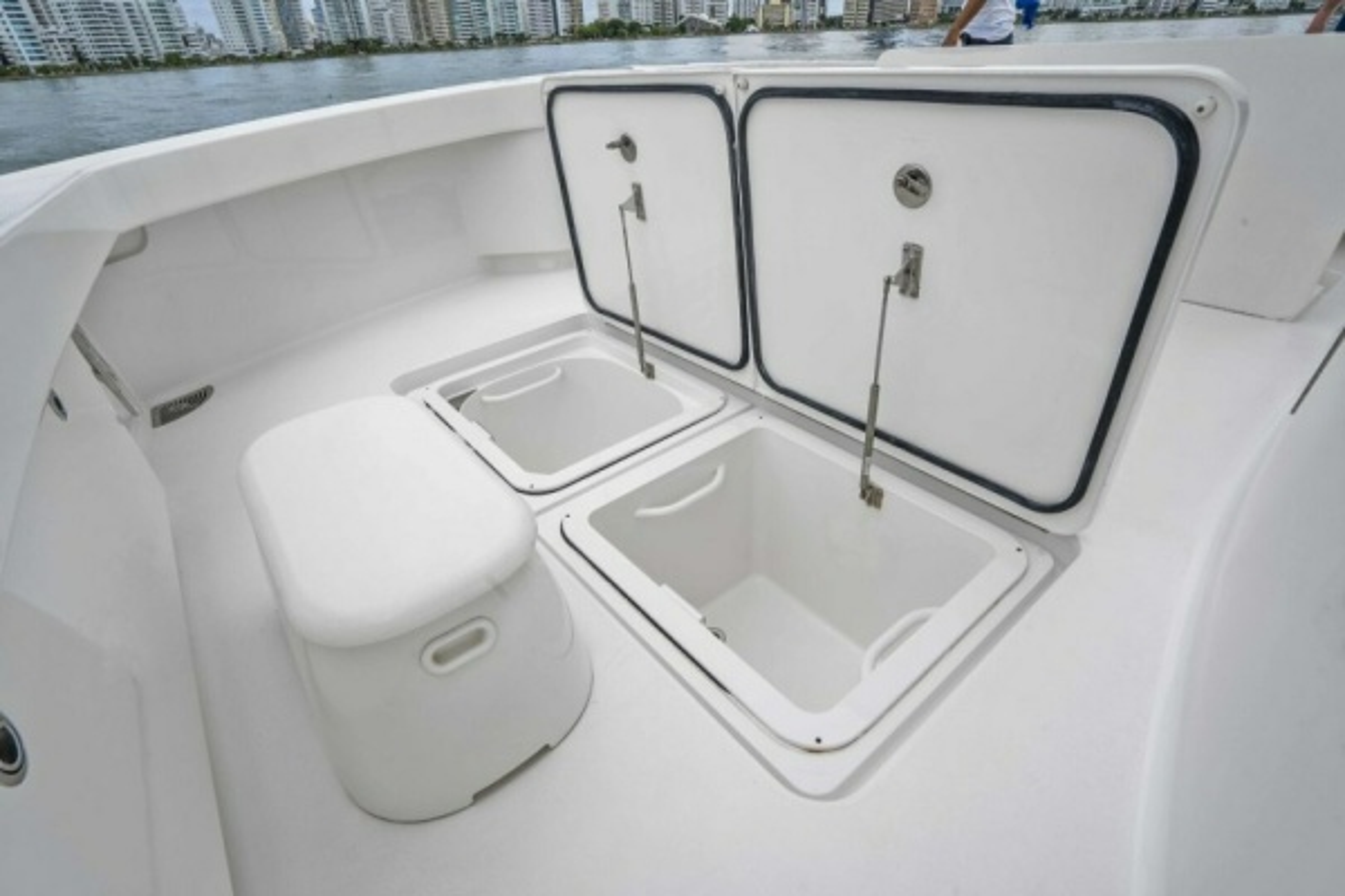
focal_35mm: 16
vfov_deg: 73.7
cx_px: 672
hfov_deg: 96.7
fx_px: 598
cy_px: 448
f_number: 11
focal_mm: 16
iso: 400
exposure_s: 1/500
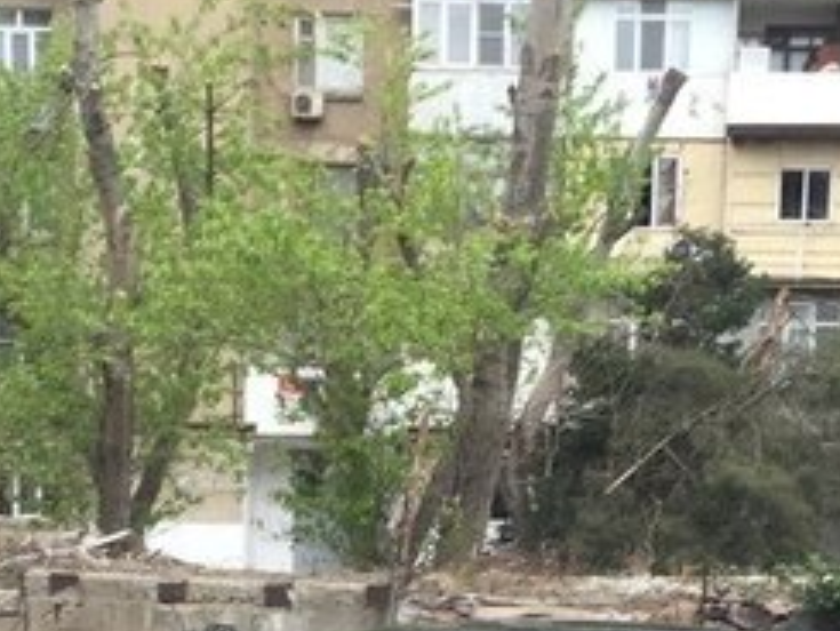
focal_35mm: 78
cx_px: 507
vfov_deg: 17.8
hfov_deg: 25.0
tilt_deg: -10.2
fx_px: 1894
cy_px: 797
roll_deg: -2.5
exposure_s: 1/100
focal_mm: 4.15
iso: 32
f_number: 2.2
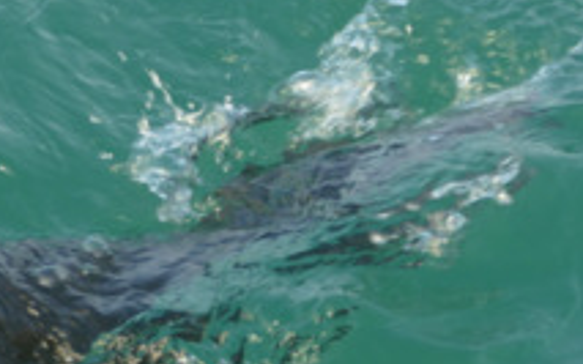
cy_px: 398
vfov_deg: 1.9
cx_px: -224
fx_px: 10722
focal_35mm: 675
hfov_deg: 3.1
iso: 125
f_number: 4
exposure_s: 1/200
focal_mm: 85.83
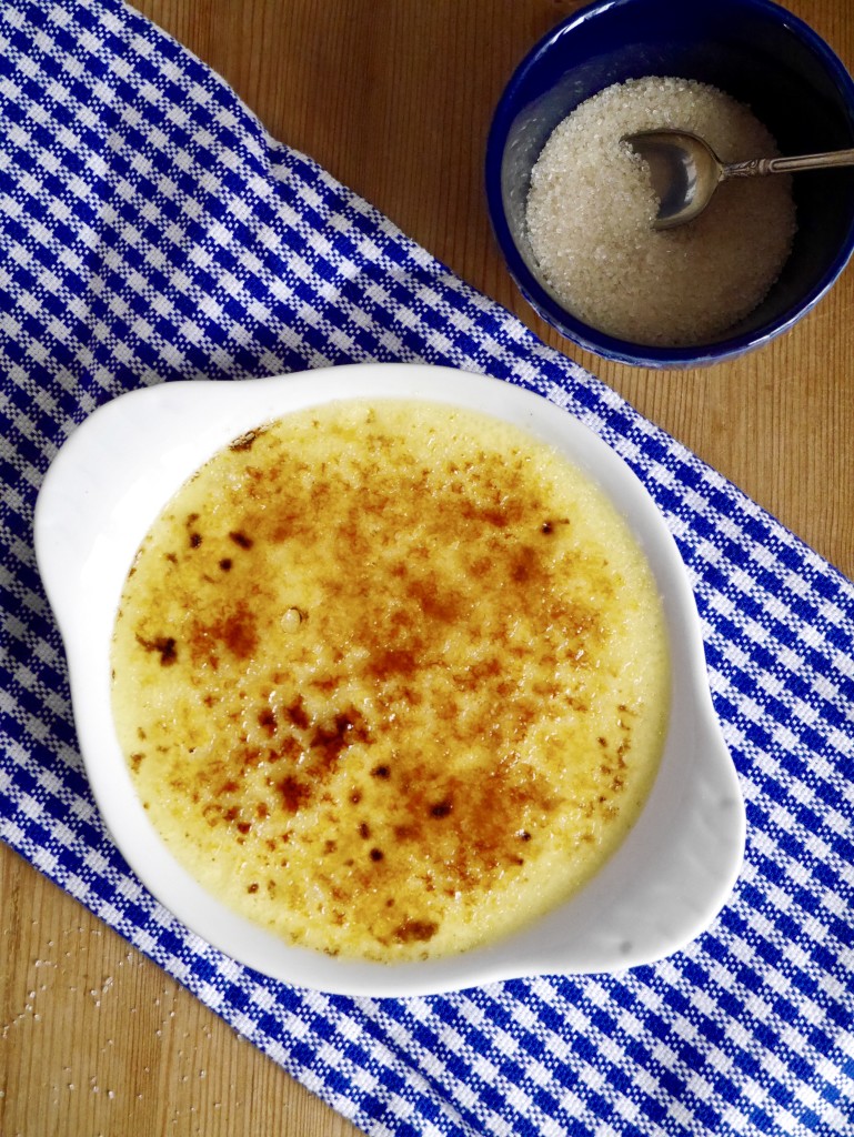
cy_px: 568
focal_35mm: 46
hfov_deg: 31.5
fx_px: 1512
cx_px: 427
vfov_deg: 41.2
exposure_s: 1/50
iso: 3200
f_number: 5.6
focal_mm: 23
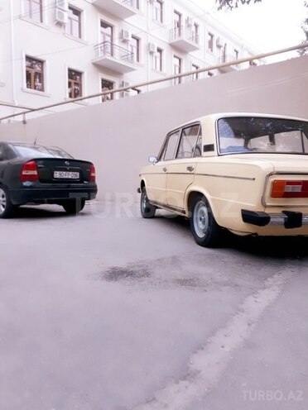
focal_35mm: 27
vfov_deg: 65.3
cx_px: 154
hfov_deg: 51.4
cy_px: 205
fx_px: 320
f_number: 1.9
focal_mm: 3.6
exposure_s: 1/33
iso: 50
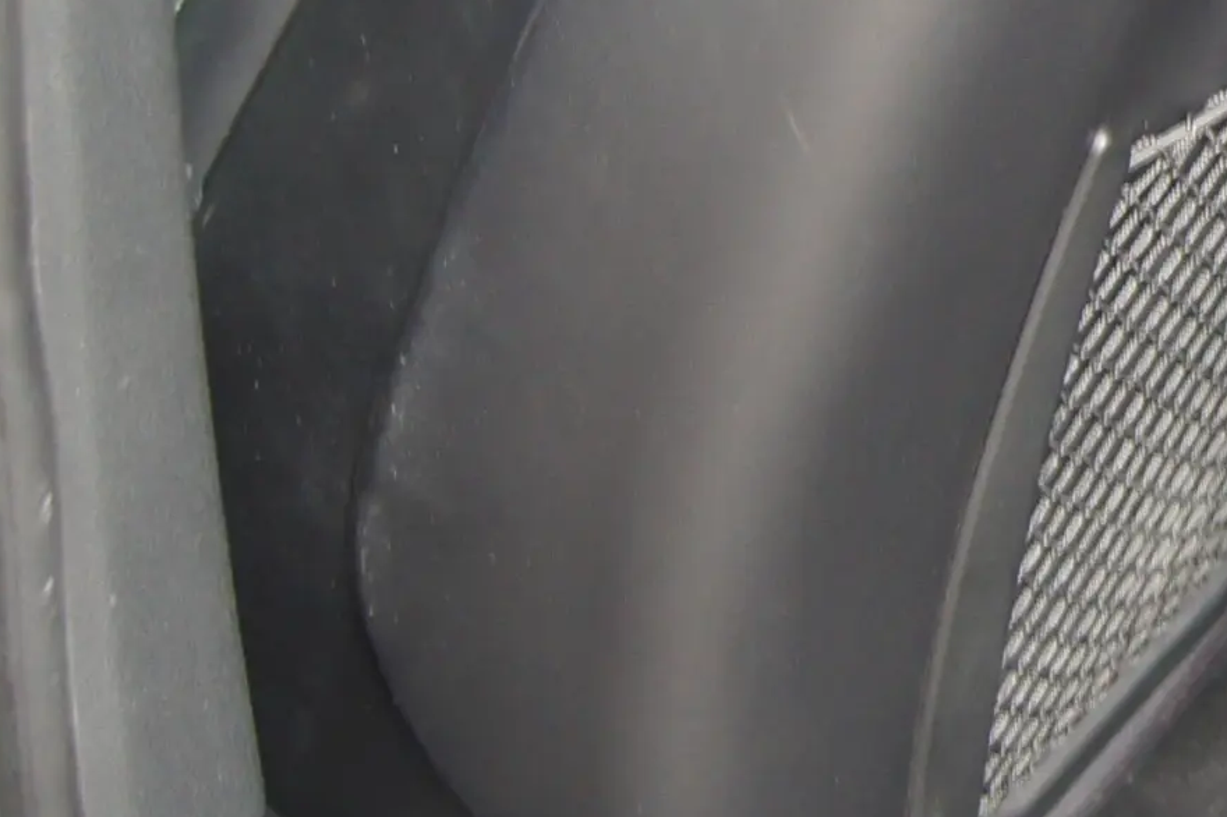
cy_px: -310
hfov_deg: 12.8
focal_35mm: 144
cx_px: 2262
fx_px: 4906
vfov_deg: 9.3
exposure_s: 1/40
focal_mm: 22
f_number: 4
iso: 320
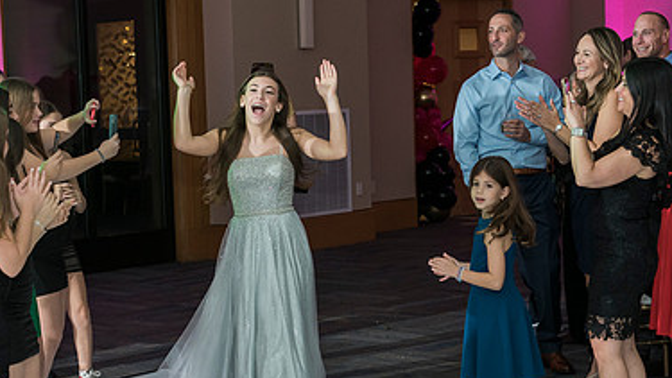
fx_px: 1443
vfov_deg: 14.9
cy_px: 261
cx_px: 258
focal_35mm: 81
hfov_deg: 26.1
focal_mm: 50
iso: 1000
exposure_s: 1/100
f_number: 4
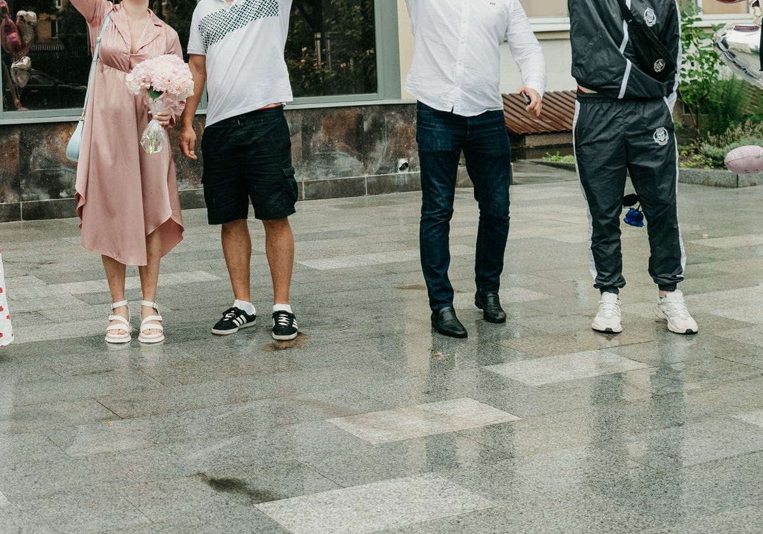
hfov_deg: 33.3
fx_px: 1205
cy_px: 52
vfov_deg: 24.3
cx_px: 75
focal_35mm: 56
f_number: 4
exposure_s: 1/500
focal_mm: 24
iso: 160
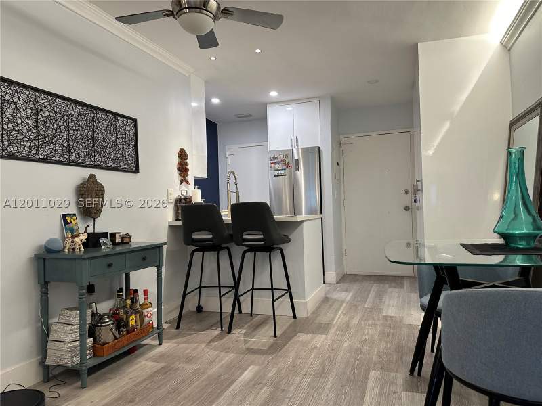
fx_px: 376
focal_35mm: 24
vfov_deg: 56.8
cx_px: 271
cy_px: 203
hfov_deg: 71.6
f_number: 1.78
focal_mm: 6.86
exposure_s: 1/60
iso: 125
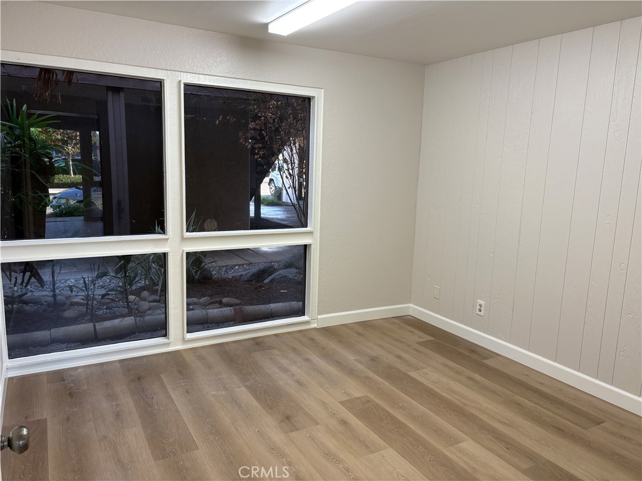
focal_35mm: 26
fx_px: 482
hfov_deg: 67.3
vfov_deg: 53.1
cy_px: 240
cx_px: 321
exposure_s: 1/120
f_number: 1.6
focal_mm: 5.96
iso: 100
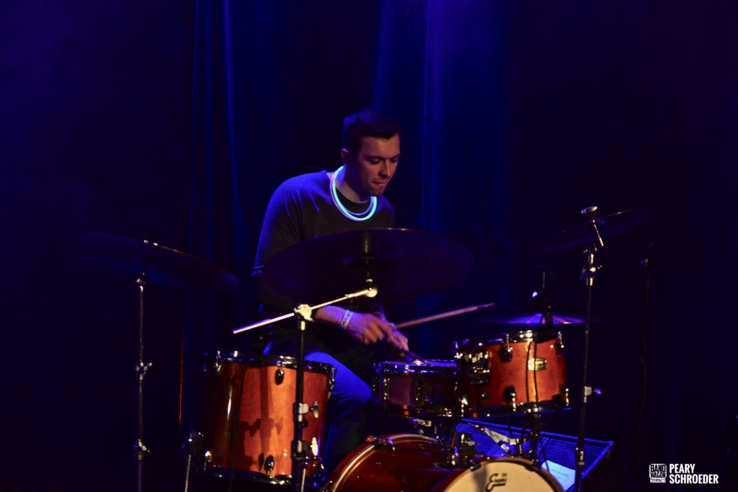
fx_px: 1435
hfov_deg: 28.8
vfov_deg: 19.5
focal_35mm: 70
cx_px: 369
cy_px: 246
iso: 2500
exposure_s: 1/40
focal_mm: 70
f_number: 2.8
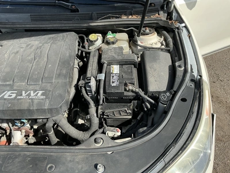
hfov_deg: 63.4
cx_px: 115
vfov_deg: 49.7
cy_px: 86
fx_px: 186
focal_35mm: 28
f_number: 1.8
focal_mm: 3
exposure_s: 1/568
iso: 25
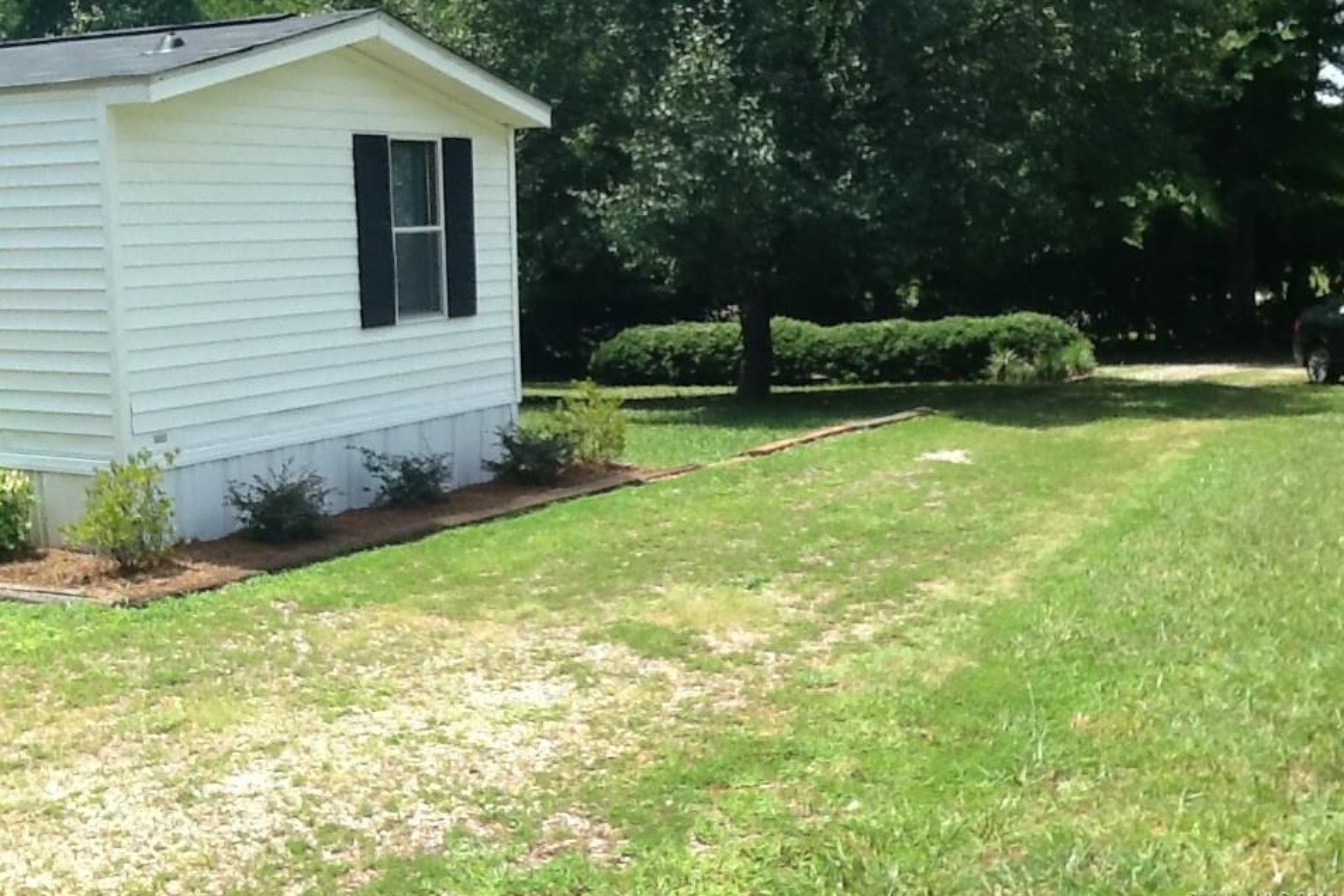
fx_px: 1717
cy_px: 407
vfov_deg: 29.2
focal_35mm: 46
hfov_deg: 42.7
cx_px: 671
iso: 40
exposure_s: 1/764
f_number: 2.4
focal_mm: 2.03
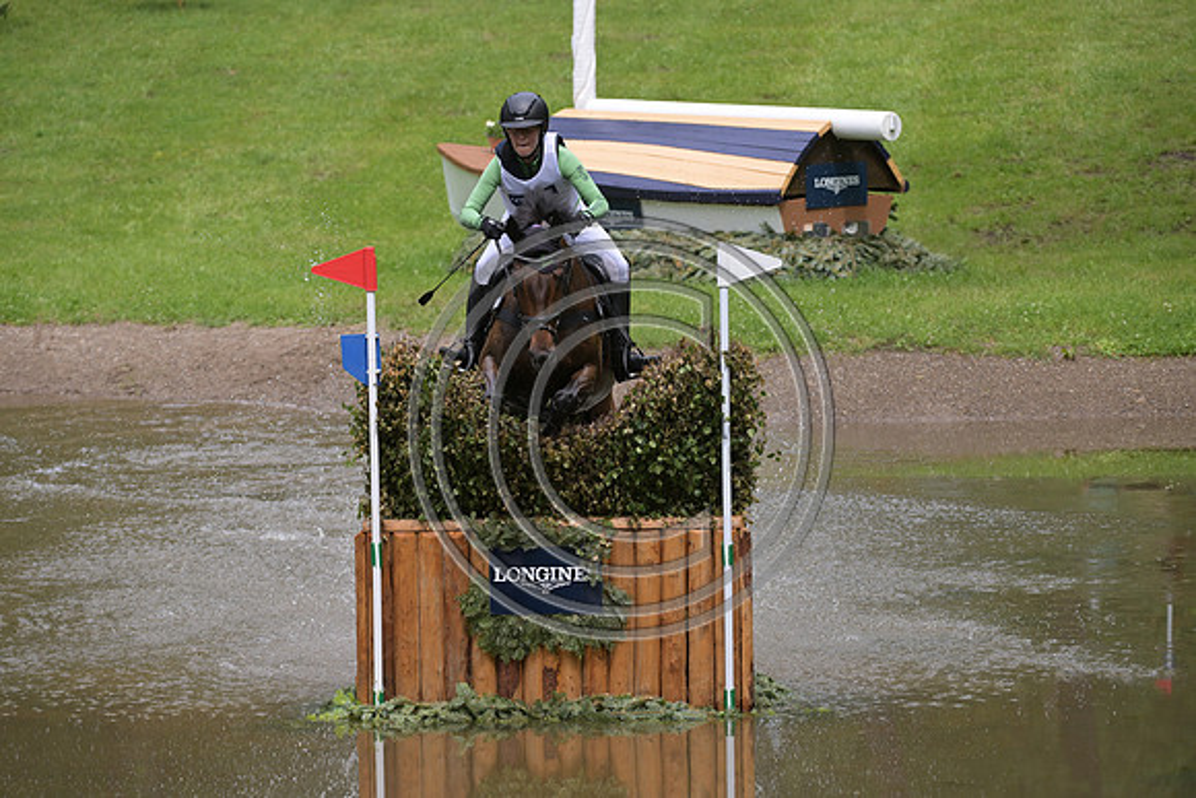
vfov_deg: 5.7
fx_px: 7975
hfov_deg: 8.6
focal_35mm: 240
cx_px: 598
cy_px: 399
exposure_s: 1/1250
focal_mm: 240
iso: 800
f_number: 5.6
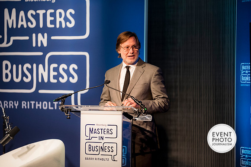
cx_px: 126
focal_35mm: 154
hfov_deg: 13.4
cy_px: 79
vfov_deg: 8.9
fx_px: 1071
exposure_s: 1/160
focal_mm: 145
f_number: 2.8
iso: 2000
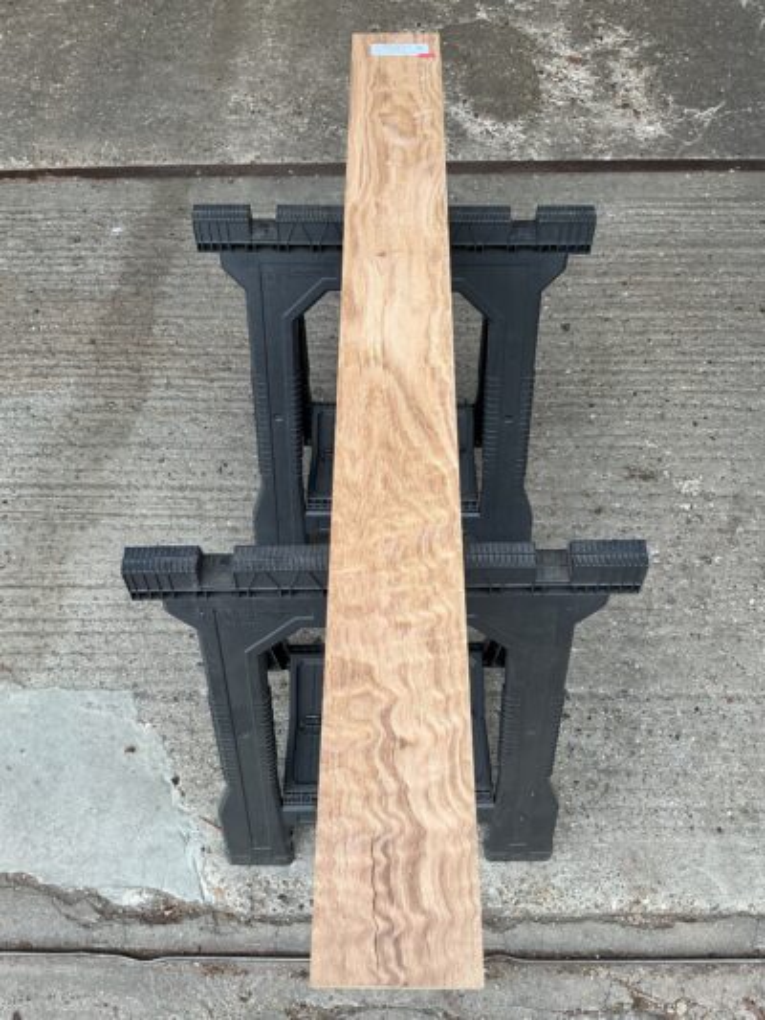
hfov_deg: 48.2
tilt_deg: -59.5
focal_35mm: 29
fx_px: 854
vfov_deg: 61.6
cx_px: 382
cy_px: 510
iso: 20
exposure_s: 1/100
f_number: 1.8
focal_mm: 3
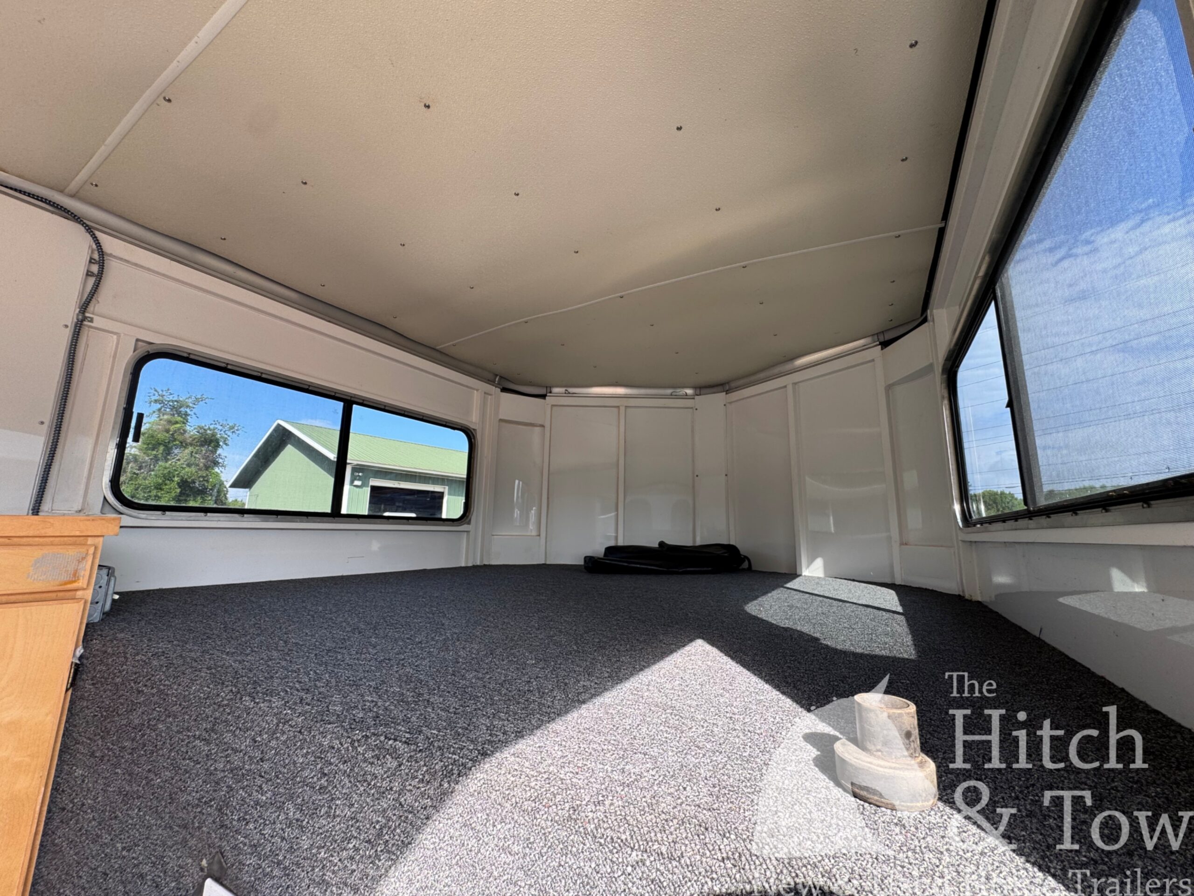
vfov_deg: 85.7
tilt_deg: +10.0
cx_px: 597
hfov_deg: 102.1
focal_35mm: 14
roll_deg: -1.6
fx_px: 483
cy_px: 448
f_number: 2.2
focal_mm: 2.22
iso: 40
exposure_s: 1/100
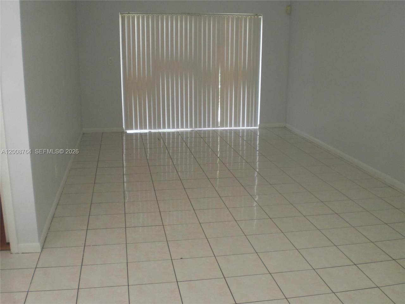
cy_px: 152
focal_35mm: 38
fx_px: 445
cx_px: 202
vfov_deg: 37.7
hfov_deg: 49.0
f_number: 3.1
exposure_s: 1/80
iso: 100
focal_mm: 6.3
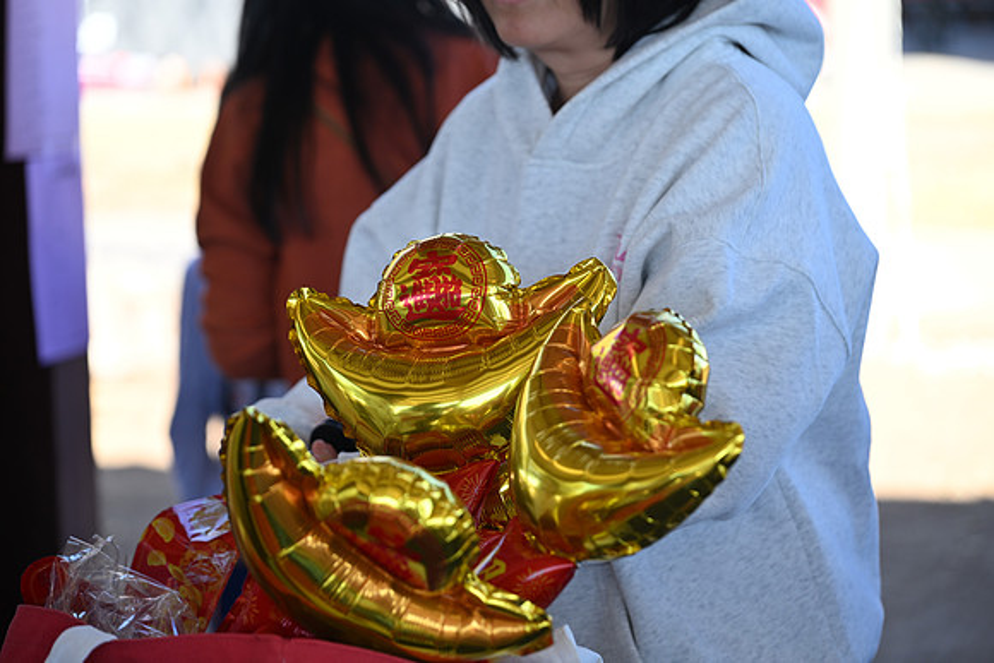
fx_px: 3314
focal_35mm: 120
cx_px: 497
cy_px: 332
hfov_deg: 17.1
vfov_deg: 11.4
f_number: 4
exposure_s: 1/250
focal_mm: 120
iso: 200
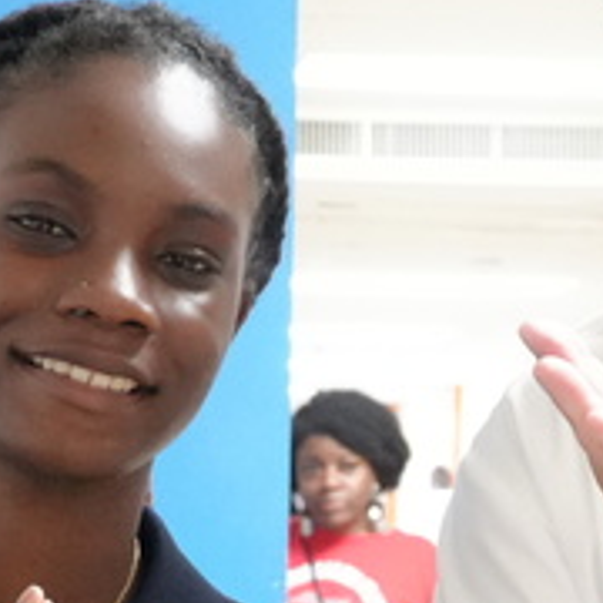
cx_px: 275
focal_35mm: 152
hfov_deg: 11.5
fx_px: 3004
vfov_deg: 11.3
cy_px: 698
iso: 6400
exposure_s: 1/50
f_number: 4
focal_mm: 21
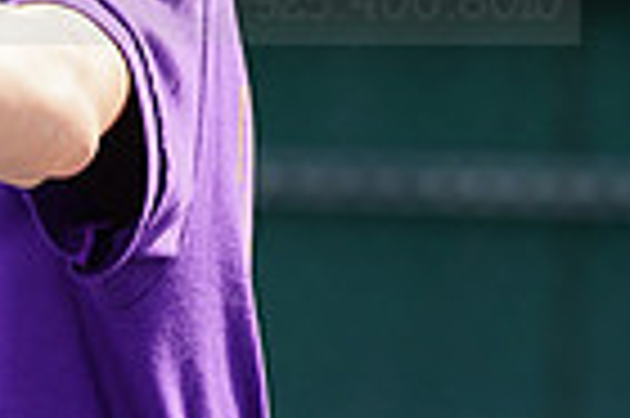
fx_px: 22216
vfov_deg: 1.1
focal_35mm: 1271
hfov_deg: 1.6
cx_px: -292
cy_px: -88
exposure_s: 1/250
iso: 100
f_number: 8
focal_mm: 306
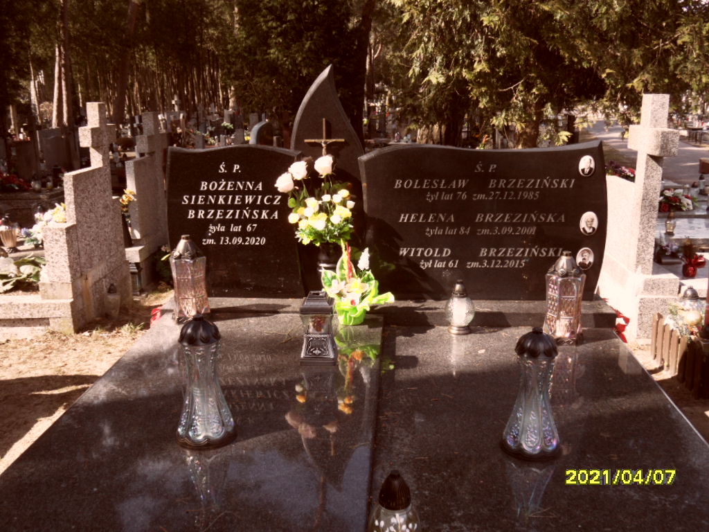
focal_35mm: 32
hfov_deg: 56.8
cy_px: 266
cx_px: 354
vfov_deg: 44.2
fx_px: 655
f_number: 3.4
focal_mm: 5.3
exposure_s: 1/350
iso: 80
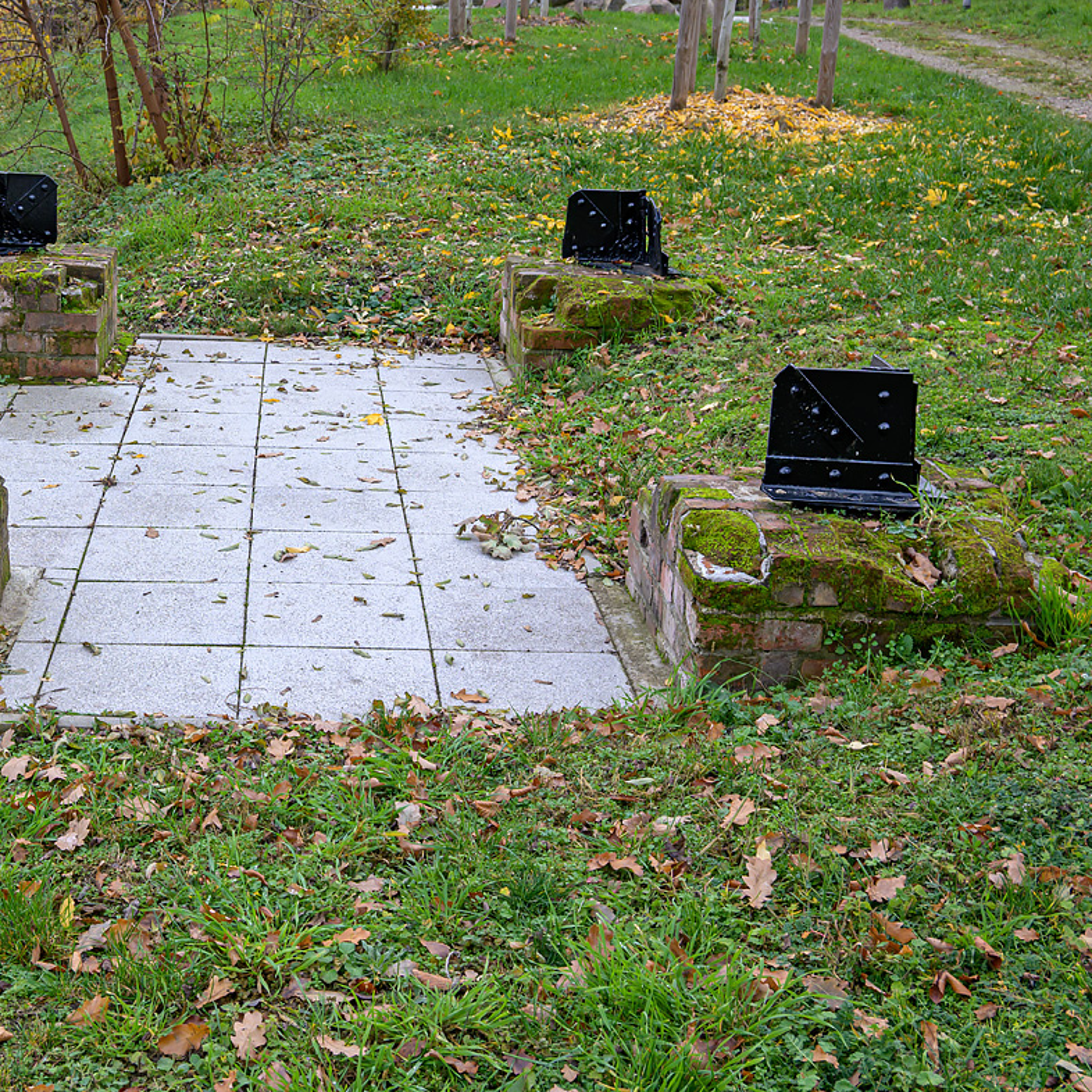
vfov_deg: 34.9
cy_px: 540
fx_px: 1736
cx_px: 276
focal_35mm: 49
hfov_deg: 34.2
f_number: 6.7
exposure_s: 1/125
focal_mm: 25
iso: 250
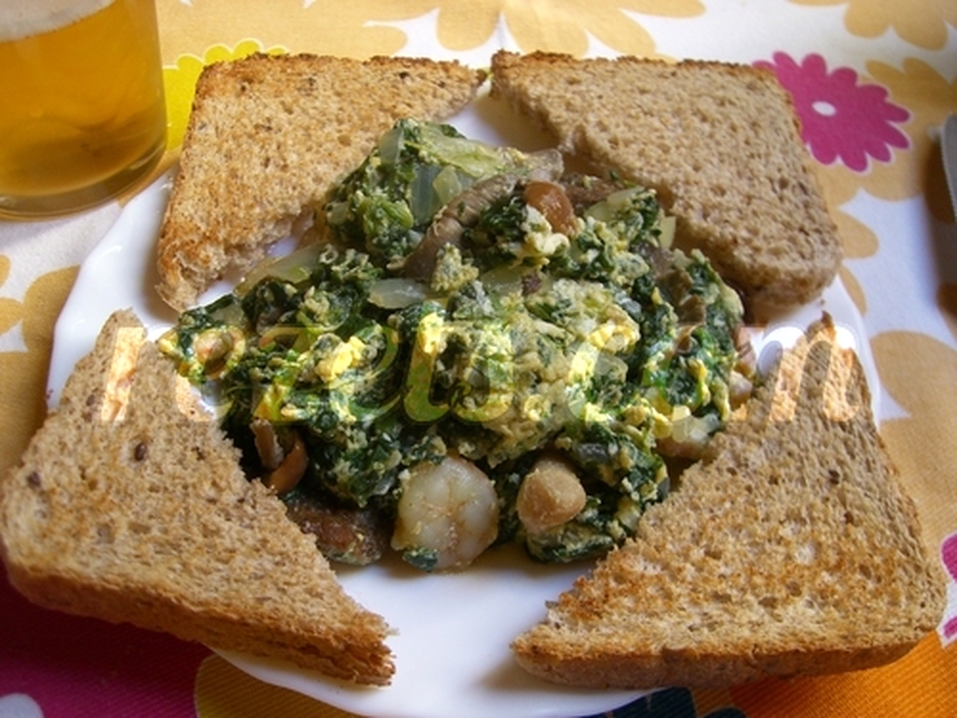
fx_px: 1051
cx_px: 478
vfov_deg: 37.7
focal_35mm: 38
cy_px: 359
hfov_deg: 49.0
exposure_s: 1/40
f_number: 2.7
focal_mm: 6.2
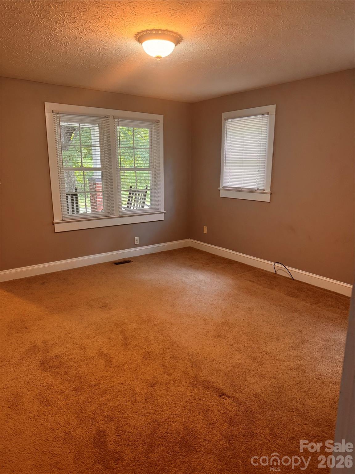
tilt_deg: -12.2
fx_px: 328
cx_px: 178
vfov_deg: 71.6
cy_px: 237
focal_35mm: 24
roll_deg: +0.7
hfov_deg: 56.8
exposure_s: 1/60
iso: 400
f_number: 1.78
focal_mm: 6.76
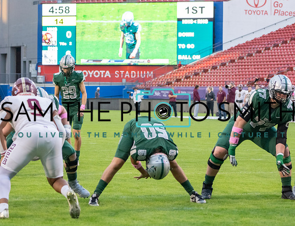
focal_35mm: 175
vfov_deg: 8.6
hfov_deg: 11.2
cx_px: 141
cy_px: 136
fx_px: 1506
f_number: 5.6
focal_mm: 132
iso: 5000
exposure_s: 1/1250
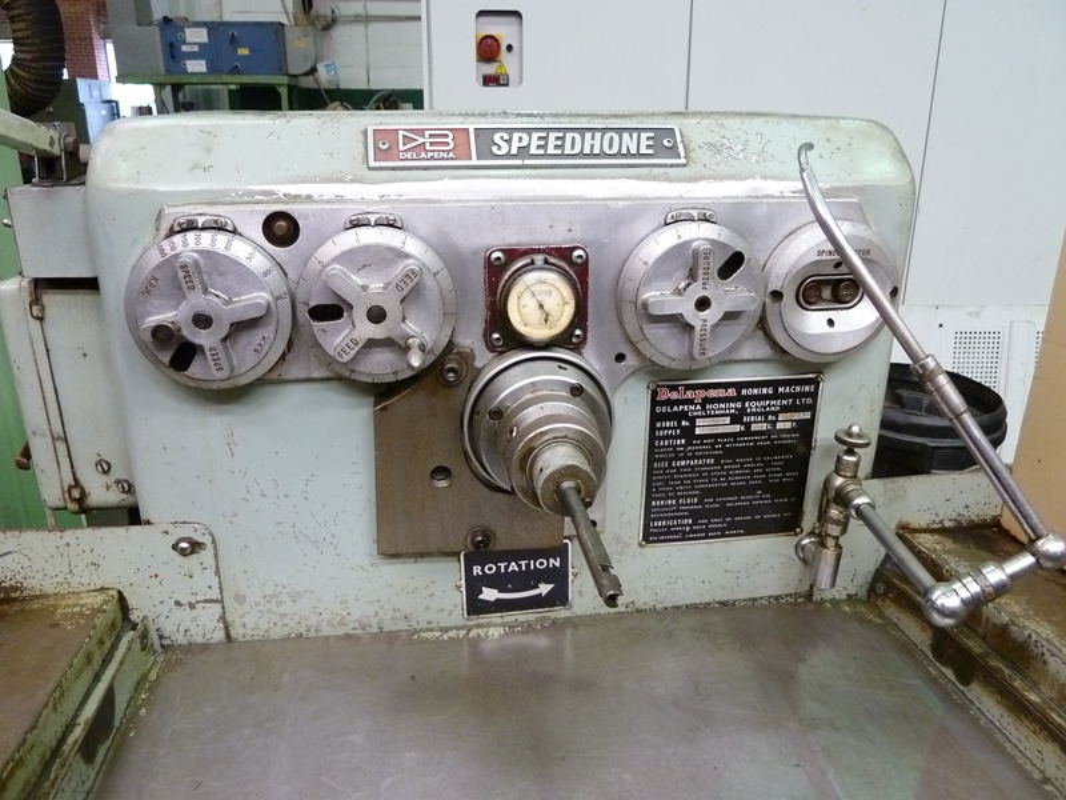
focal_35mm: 25
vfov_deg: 54.9
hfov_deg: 69.4
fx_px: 770
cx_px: 533
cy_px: 400
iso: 400
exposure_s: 1/25
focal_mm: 4.1
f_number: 3.3
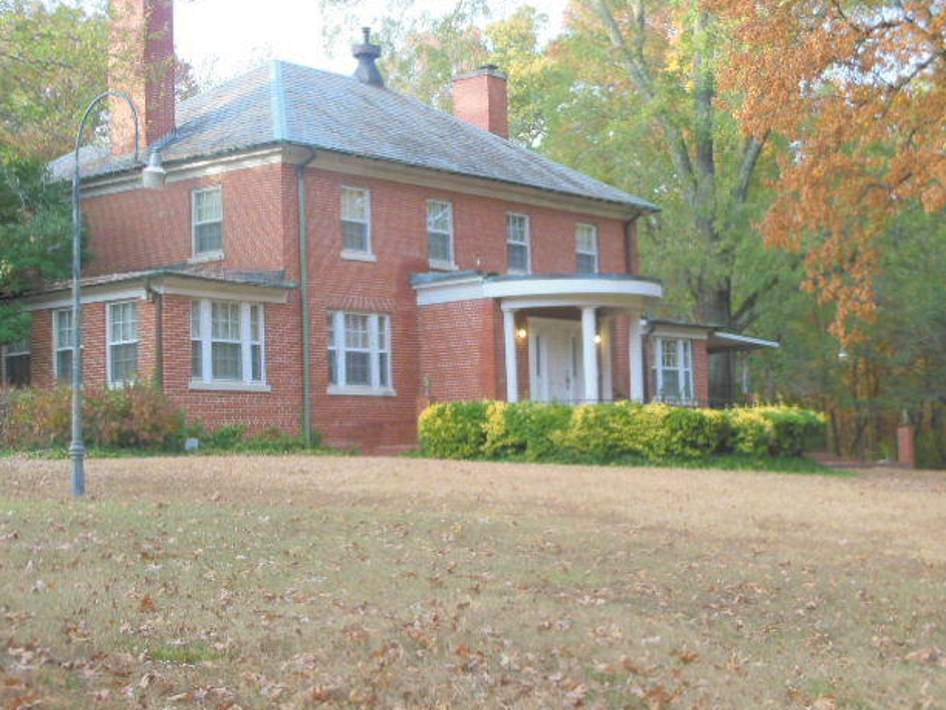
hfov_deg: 28.2
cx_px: 490
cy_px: 362
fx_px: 1886
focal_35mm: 69
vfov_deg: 21.3
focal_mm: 11.7
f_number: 4.3
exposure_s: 1/250
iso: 400
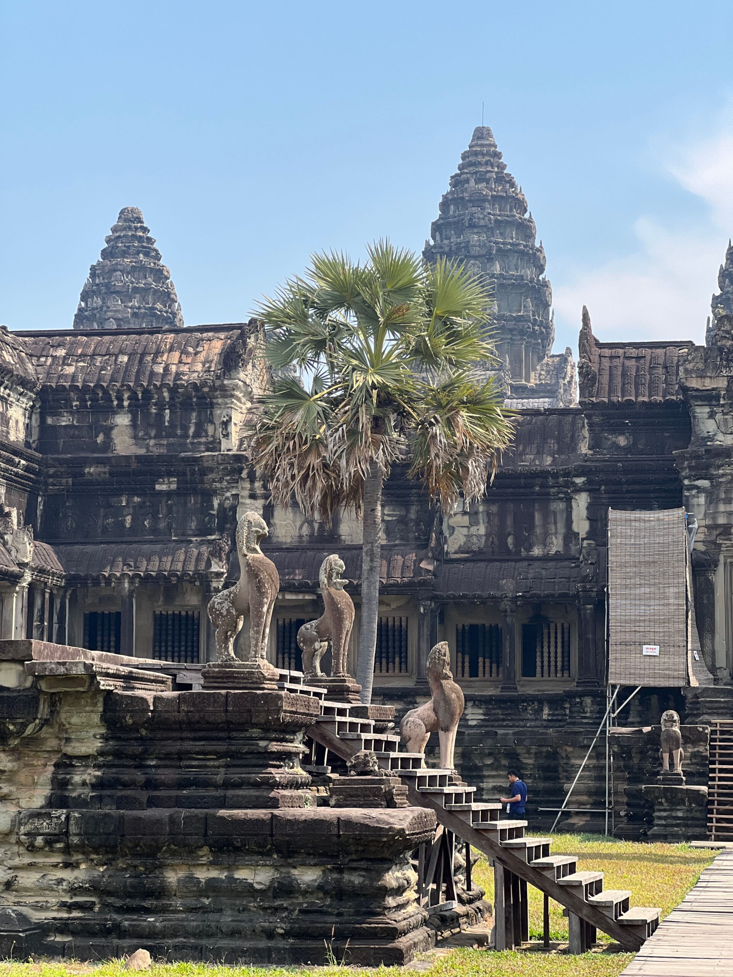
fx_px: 2174
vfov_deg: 25.3
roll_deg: +1.1
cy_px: 488
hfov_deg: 19.1
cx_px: 366
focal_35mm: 77
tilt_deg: +9.6
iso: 32
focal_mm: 9
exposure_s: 1/490
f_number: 2.8
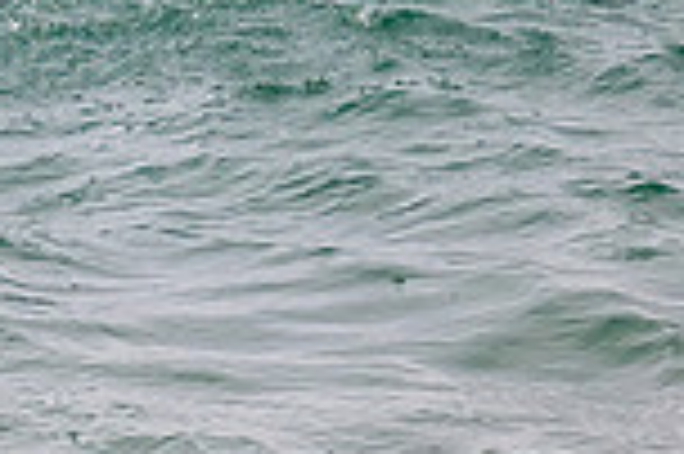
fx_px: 50751
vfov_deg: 0.5
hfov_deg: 0.8
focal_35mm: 2674
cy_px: -281
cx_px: -582
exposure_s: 1/2000
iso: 900
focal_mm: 620
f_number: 11
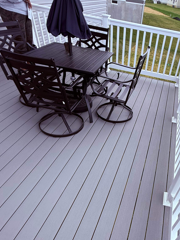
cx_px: 131
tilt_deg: -46.3
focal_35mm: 25
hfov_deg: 52.8
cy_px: 163
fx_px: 173
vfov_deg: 67.2
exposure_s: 1/424
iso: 50
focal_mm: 2.22
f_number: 2.2
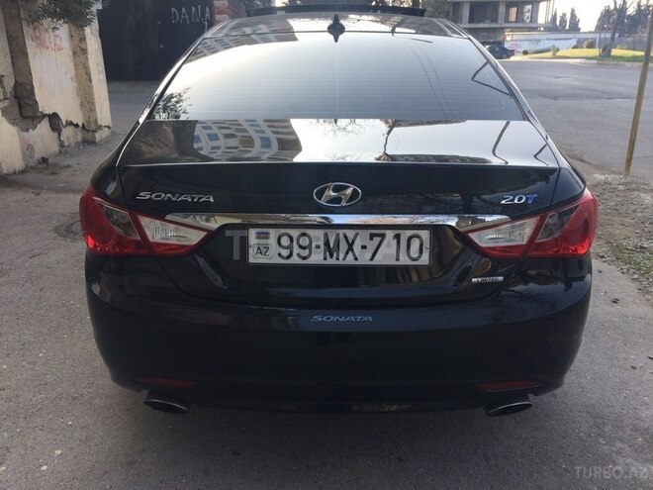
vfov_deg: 48.2
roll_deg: -0.7
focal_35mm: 29
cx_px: 326
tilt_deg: -20.9
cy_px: 245
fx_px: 547
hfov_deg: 61.7
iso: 32
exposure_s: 1/398
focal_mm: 4.15
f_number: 2.2
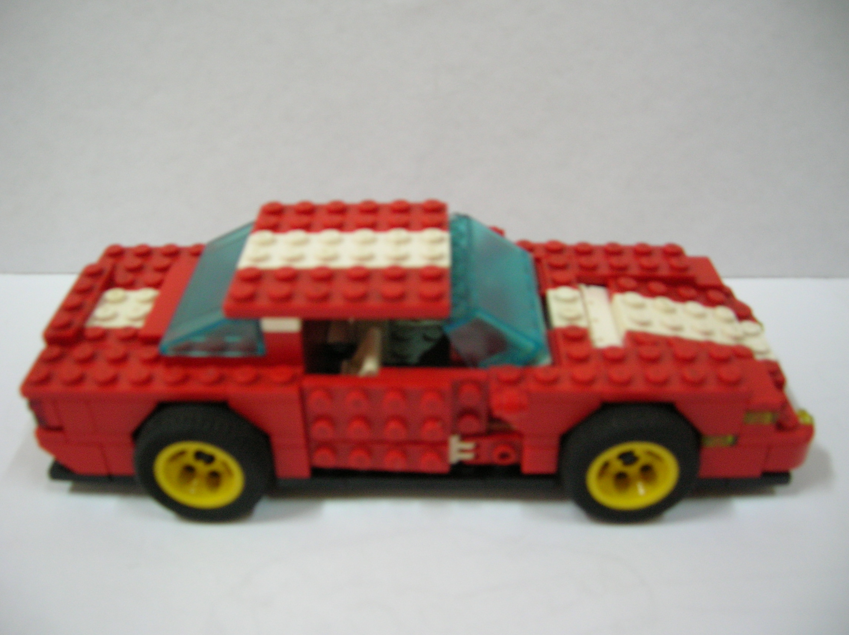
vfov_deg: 41.7
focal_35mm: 34
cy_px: 318
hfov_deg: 54.0
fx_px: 833
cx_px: 424
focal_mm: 5.7
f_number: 2.9
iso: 100
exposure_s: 1/4.6
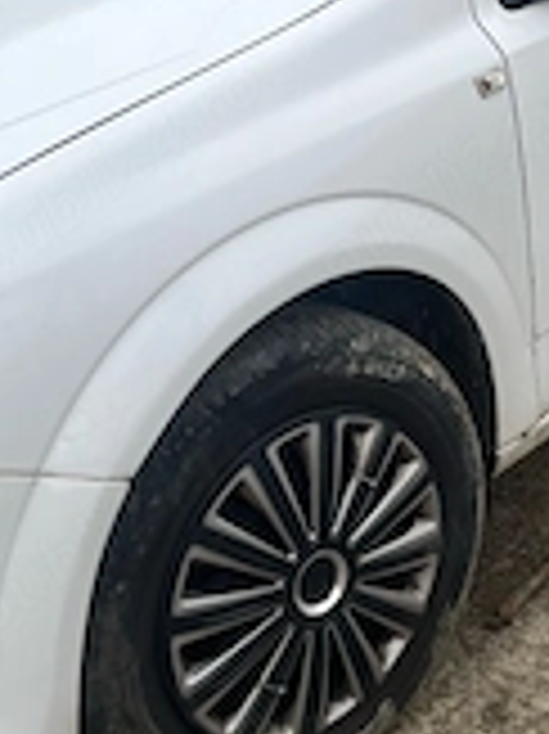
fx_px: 1355
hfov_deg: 22.0
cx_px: 554
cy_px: 230
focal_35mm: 64
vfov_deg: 30.0
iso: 50
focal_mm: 5.1
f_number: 1.6
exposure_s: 1/928
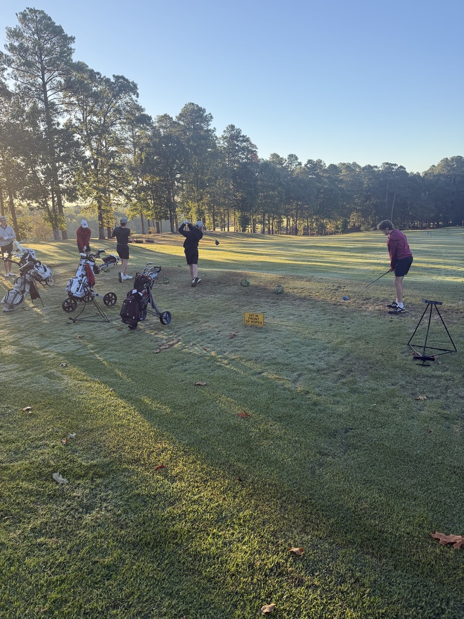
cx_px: 232
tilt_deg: -13.5
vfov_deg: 71.6
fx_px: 429
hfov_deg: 56.8
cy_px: 310
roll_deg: +2.1
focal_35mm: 24
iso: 100
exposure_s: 1/1122
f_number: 1.78
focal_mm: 6.76
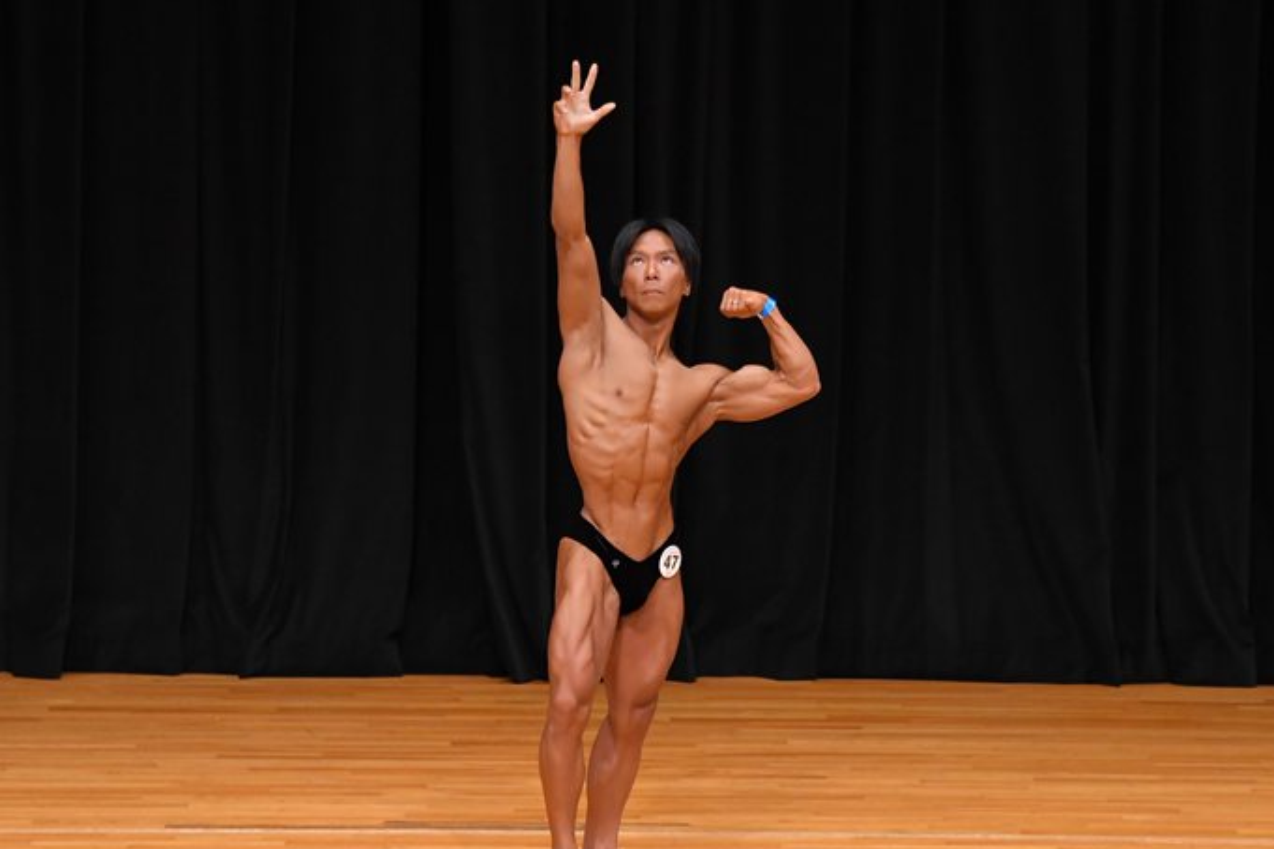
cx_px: 680
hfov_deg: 7.5
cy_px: 464
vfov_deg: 5.0
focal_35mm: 273
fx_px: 9660
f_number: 5.6
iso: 3200
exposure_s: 1/400
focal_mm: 160
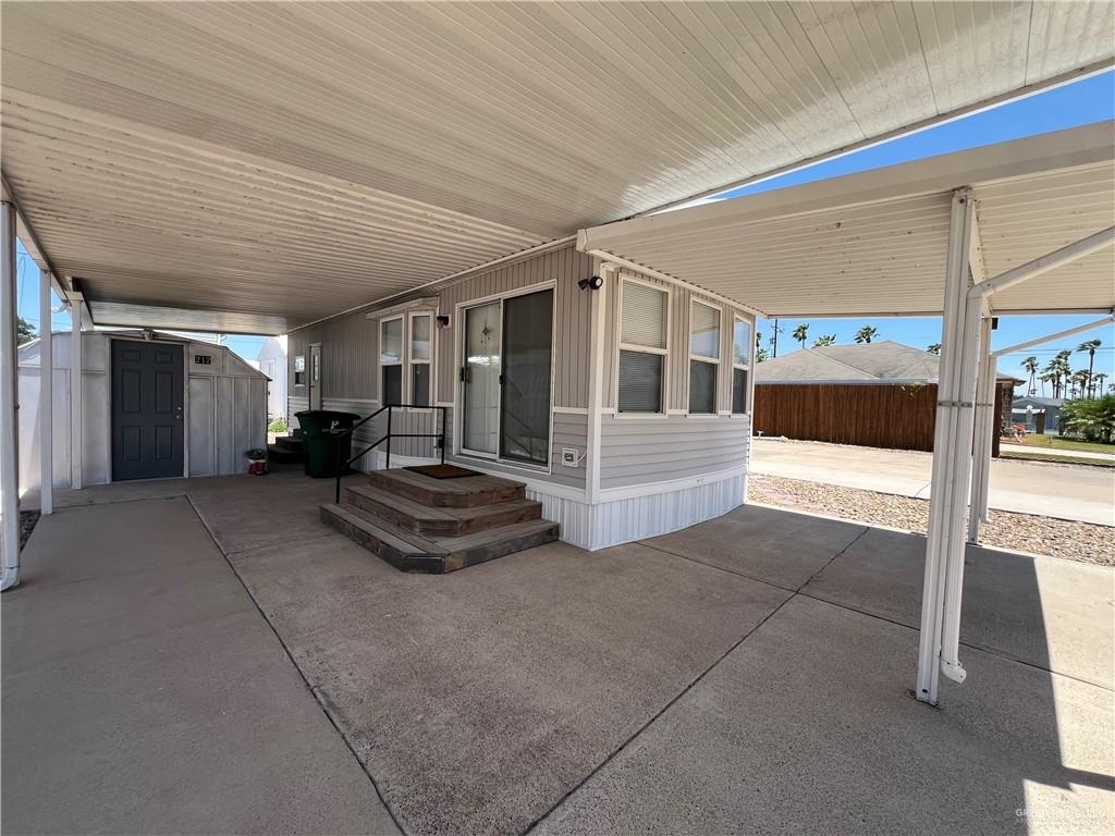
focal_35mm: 13
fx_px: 419
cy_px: 418
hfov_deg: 106.2
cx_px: 558
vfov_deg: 89.9
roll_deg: -1.8
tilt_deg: -2.4
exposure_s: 1/573
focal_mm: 1.57
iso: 32
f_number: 1.8
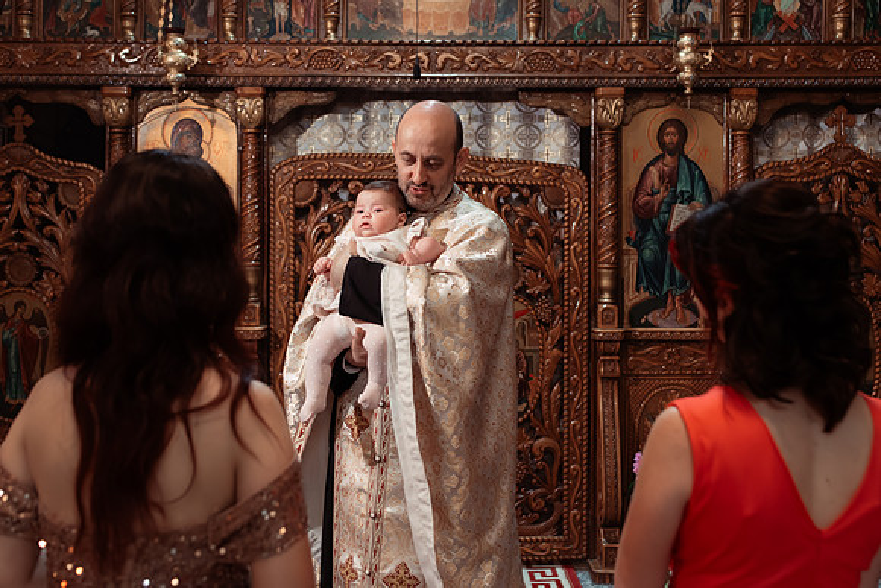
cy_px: 253
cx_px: 423
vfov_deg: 31.7
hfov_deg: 46.1
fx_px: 1034
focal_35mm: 42
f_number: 3.5
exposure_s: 1/250
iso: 1600
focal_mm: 35
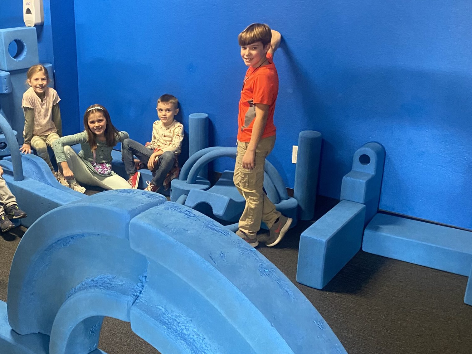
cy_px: 190
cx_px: 97
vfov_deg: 32.9
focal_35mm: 44
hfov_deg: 41.2
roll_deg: +3.0
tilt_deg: -19.6
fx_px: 600
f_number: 1.8
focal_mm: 4.25
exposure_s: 1/60
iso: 500
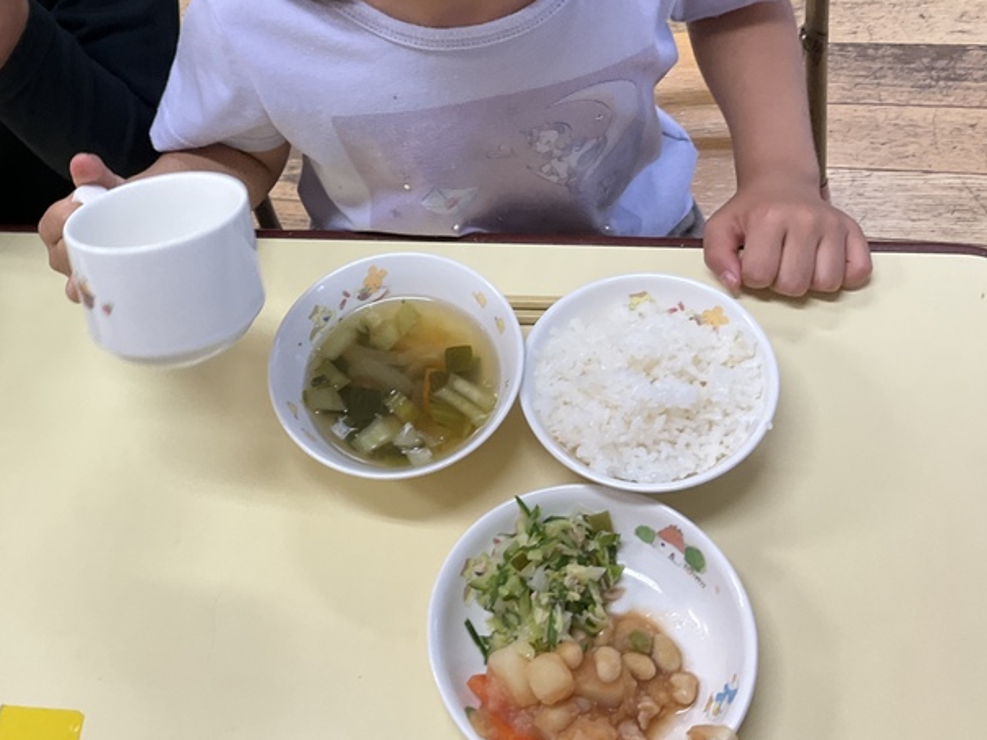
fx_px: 1369
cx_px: 203
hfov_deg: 38.2
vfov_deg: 29.9
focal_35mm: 48
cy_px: 211
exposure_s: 1/60
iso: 50
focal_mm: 3
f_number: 1.8
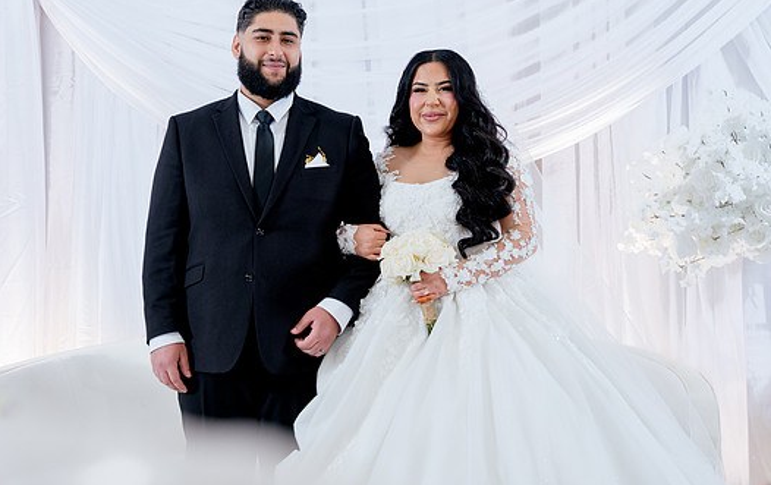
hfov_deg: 31.0
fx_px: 1389
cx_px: 328
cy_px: 200
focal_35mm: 66
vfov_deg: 19.8
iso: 800
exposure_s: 1/160
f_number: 2.8
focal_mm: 53
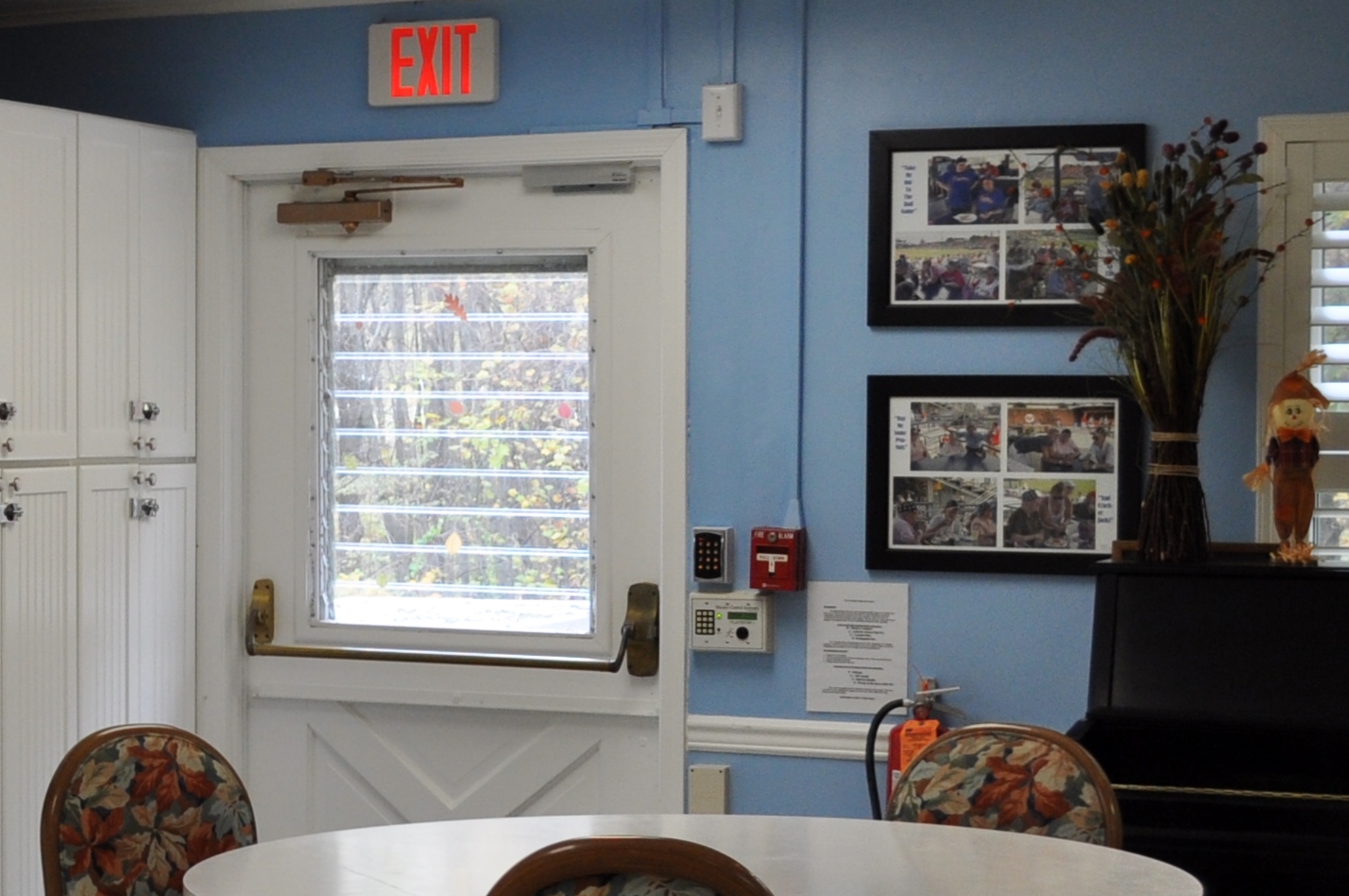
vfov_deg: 15.1
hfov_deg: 21.5
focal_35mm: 90
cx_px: -127
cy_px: 507
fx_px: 3368
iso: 400
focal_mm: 20
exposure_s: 1/100
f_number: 5
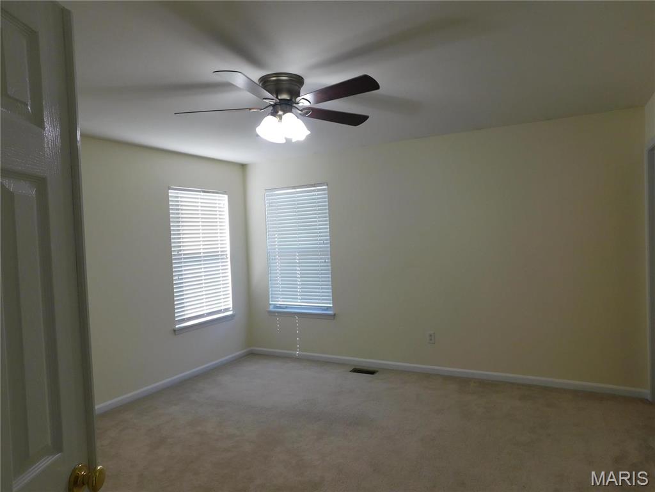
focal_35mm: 23
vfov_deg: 58.9
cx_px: 328
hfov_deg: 73.9
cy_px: 246
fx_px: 435
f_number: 3
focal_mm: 4
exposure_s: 1/50
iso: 125
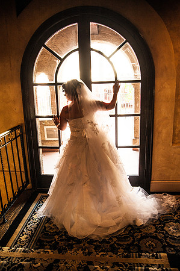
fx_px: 210
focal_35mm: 28
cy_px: 136
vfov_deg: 65.5
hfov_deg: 46.3
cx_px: 90
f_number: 4
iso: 250
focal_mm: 28
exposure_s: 1/60
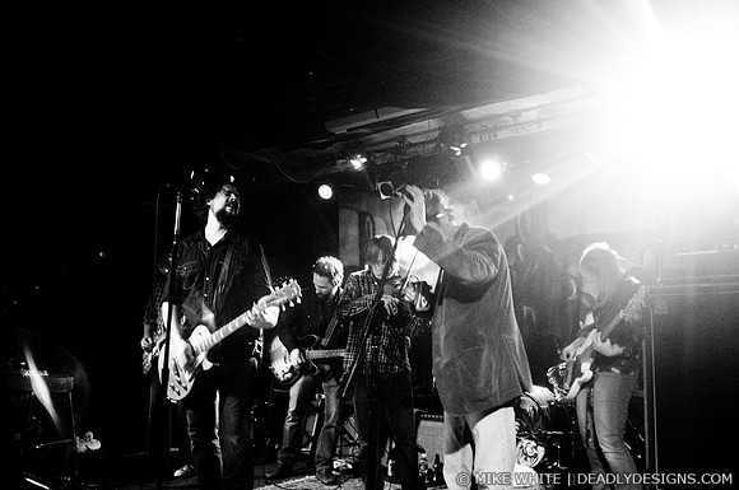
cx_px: 370
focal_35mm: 30
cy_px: 245
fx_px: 615
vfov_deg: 43.5
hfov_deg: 62.0
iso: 1600
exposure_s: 1/60
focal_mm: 20
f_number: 2.8
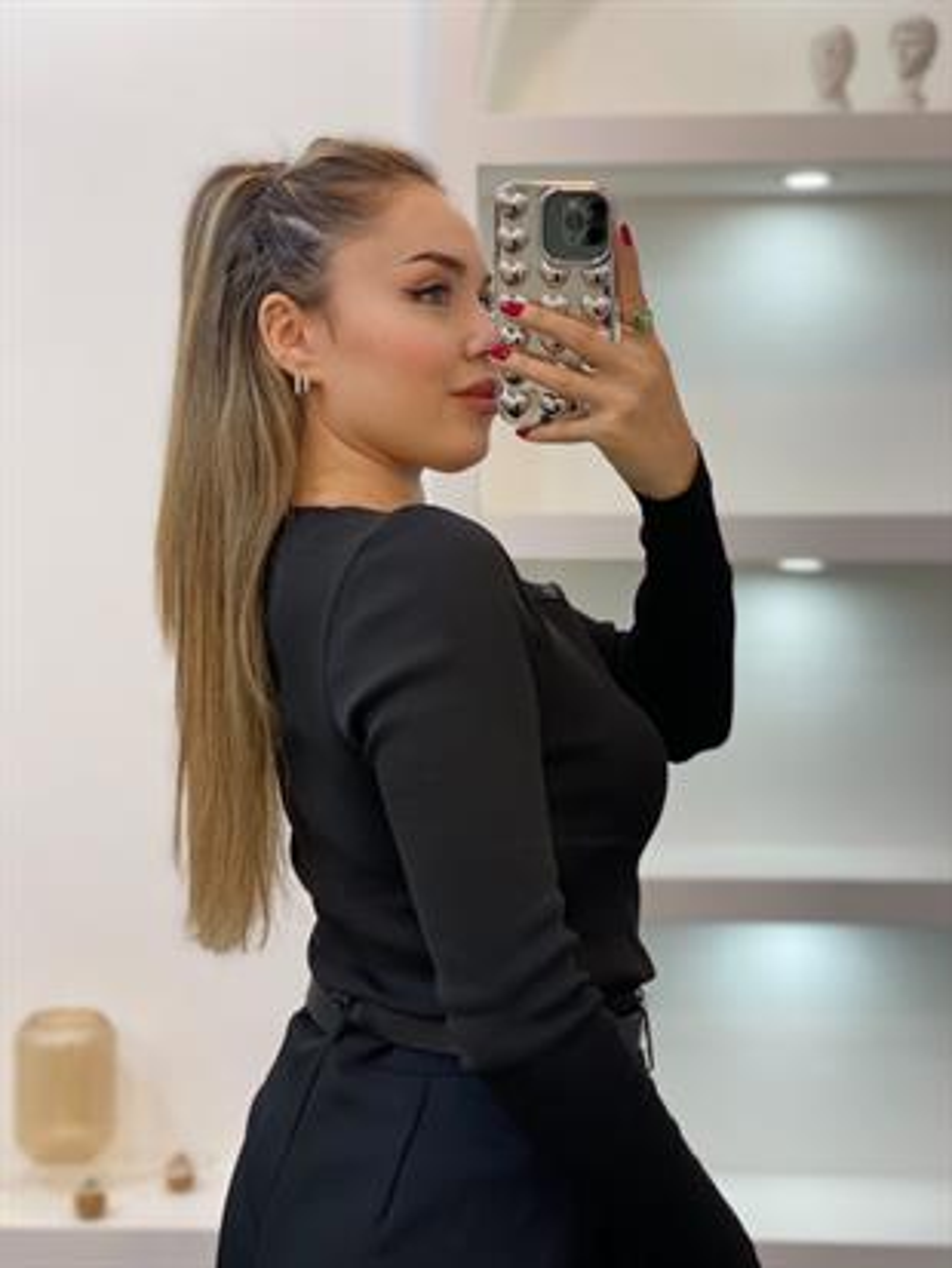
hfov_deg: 28.0
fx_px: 1906
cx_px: 476
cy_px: 634
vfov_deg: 36.8
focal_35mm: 52
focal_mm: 6
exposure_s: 1/100
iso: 100
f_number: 2
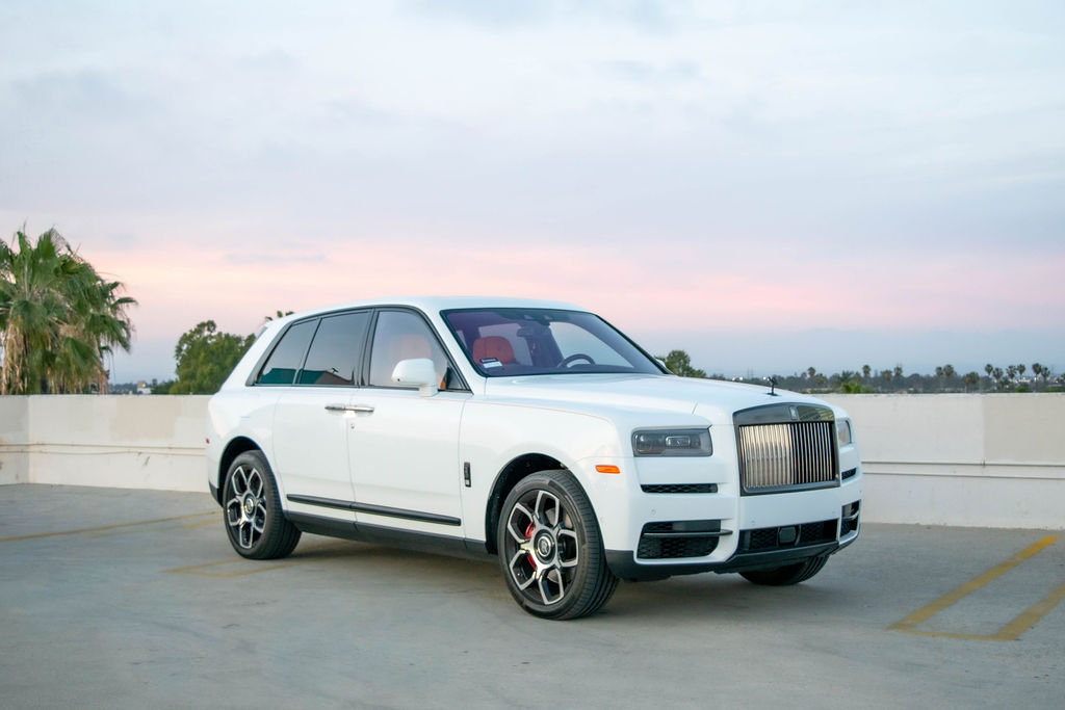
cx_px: 532
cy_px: 355
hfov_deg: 41.9
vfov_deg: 28.6
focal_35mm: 47
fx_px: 1392
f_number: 4.5
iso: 400
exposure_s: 1/80
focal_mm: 29
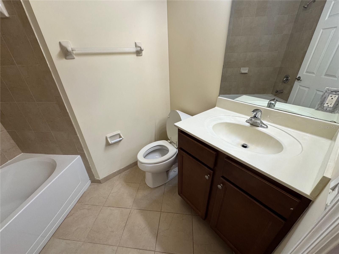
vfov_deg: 85.7
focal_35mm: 14
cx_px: 170
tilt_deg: -29.3
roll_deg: +1.6
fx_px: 137
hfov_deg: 102.1
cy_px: 127
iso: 200
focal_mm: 2.22
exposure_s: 1/120
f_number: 2.2
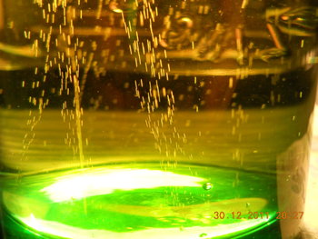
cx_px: 159
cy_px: 120
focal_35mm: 41
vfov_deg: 35.2
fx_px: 377
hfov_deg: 45.7
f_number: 3.1
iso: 400
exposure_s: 1/40
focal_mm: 6.72
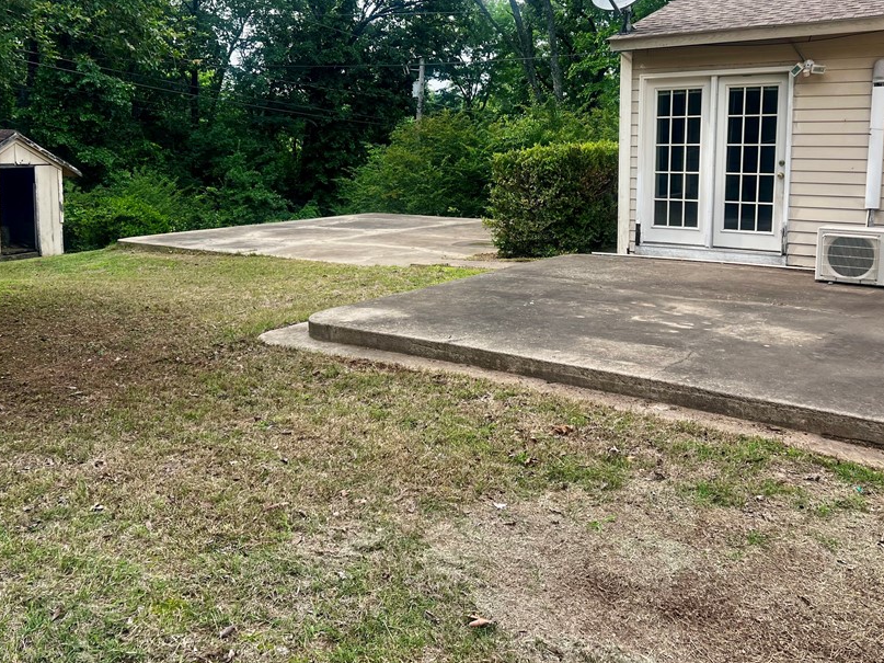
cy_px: 245
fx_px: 843
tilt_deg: -7.5
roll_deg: -0.1
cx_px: 445
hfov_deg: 55.4
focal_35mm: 33
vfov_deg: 42.6
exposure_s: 1/1029
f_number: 1.5
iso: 50
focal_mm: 5.7
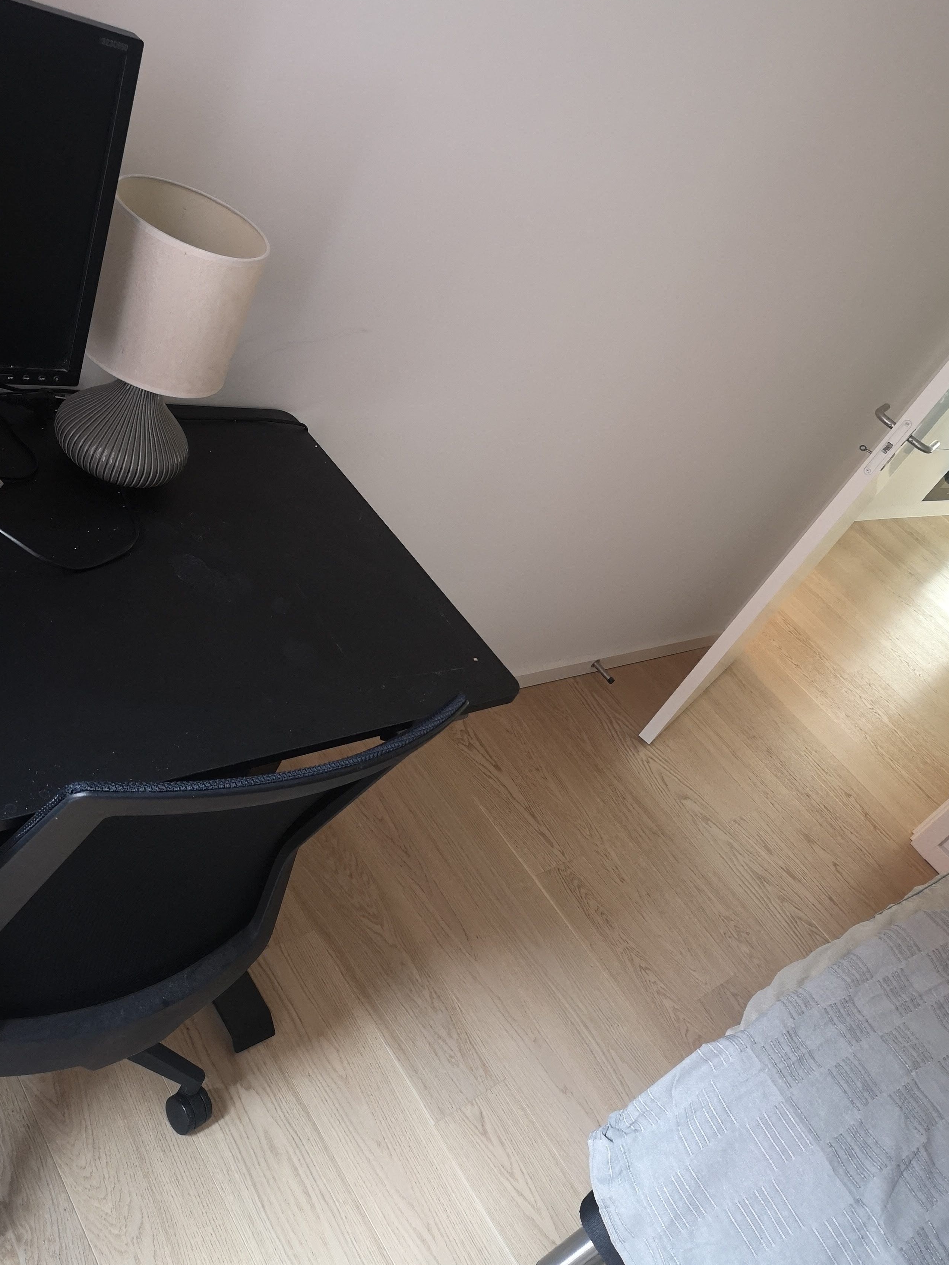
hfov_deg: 48.2
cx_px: 465
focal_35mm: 29
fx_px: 1060
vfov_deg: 61.7
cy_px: 627
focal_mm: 5.58
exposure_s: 1/33.3
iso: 400
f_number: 1.8
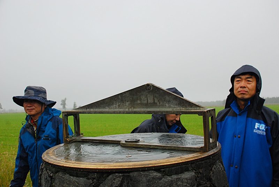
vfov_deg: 34.3
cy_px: 94
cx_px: 140
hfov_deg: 49.5
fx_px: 303
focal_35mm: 39
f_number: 5.6
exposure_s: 1/250
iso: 400
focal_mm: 26
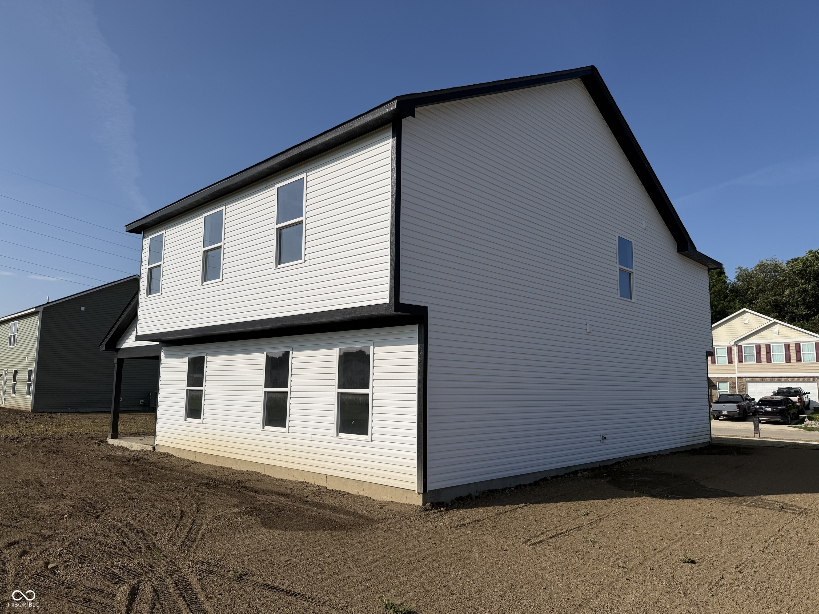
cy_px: 307
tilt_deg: +8.1
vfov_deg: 56.8
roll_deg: -1.6
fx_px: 568
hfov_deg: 71.6
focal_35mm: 24
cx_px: 410
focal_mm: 6.76
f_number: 1.78
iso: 80
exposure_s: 1/10309
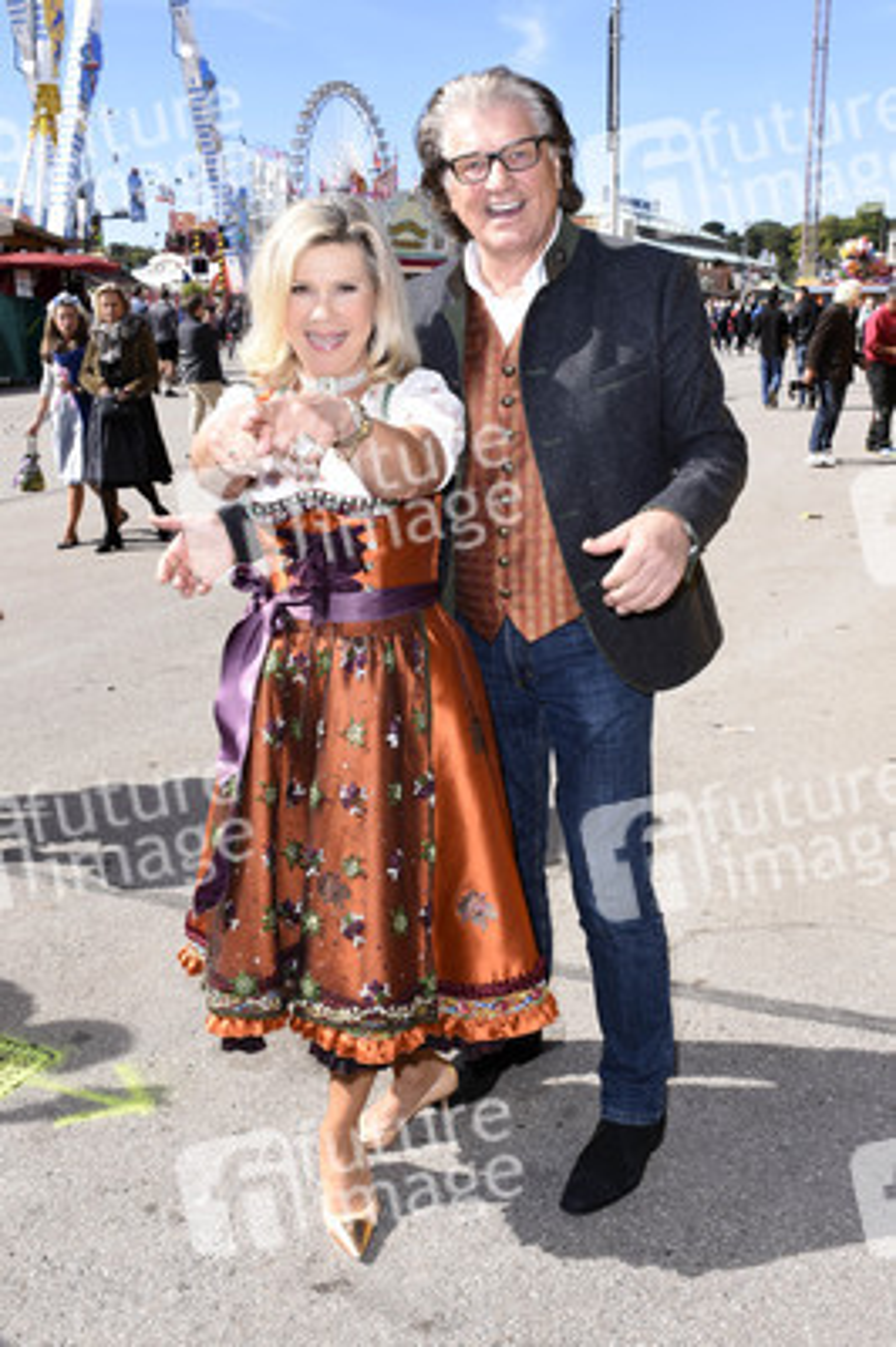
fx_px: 1122
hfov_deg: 43.5
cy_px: 674
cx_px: 448
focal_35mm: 30
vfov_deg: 62.0
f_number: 9
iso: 160
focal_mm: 20
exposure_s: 1/160
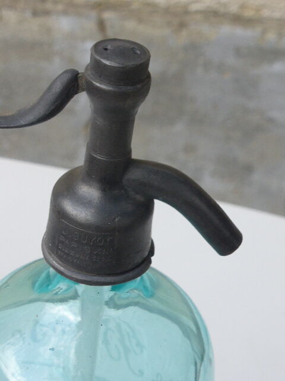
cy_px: 190
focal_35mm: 97
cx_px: 142
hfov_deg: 15.2
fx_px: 1065
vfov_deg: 20.2
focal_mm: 16.1
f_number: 5.2
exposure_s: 1/250
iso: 200
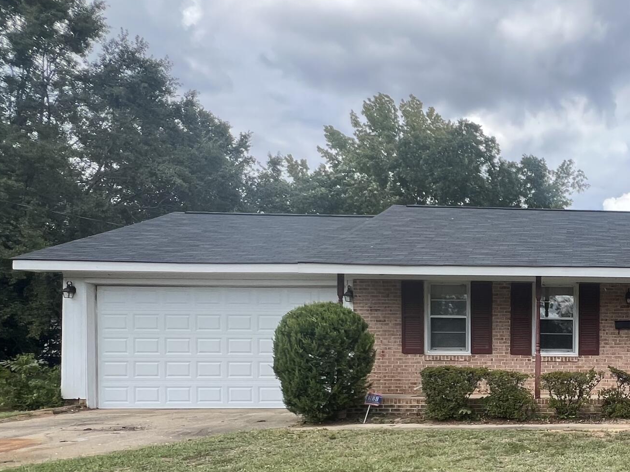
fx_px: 546
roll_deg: -0.6
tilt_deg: -1.8
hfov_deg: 49.6
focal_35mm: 30
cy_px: 367
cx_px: 621
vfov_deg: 44.8
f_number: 1.8
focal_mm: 1.57
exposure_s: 1/528
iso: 32
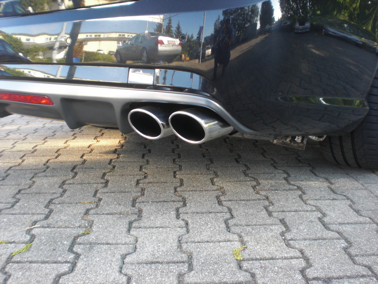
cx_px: 189
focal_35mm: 38
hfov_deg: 49.0
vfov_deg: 37.7
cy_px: 142
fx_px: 415
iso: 100
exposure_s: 1/80
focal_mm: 6.3
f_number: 3.1
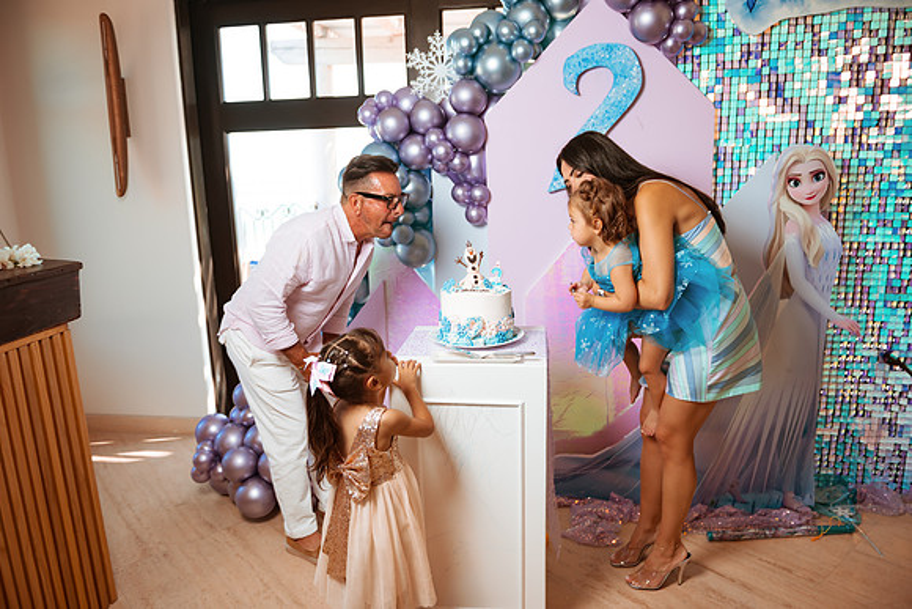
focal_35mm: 26
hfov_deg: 69.9
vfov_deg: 50.0
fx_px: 652
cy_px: 304
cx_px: 456
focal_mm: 24
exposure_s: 1/200
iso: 250
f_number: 3.2
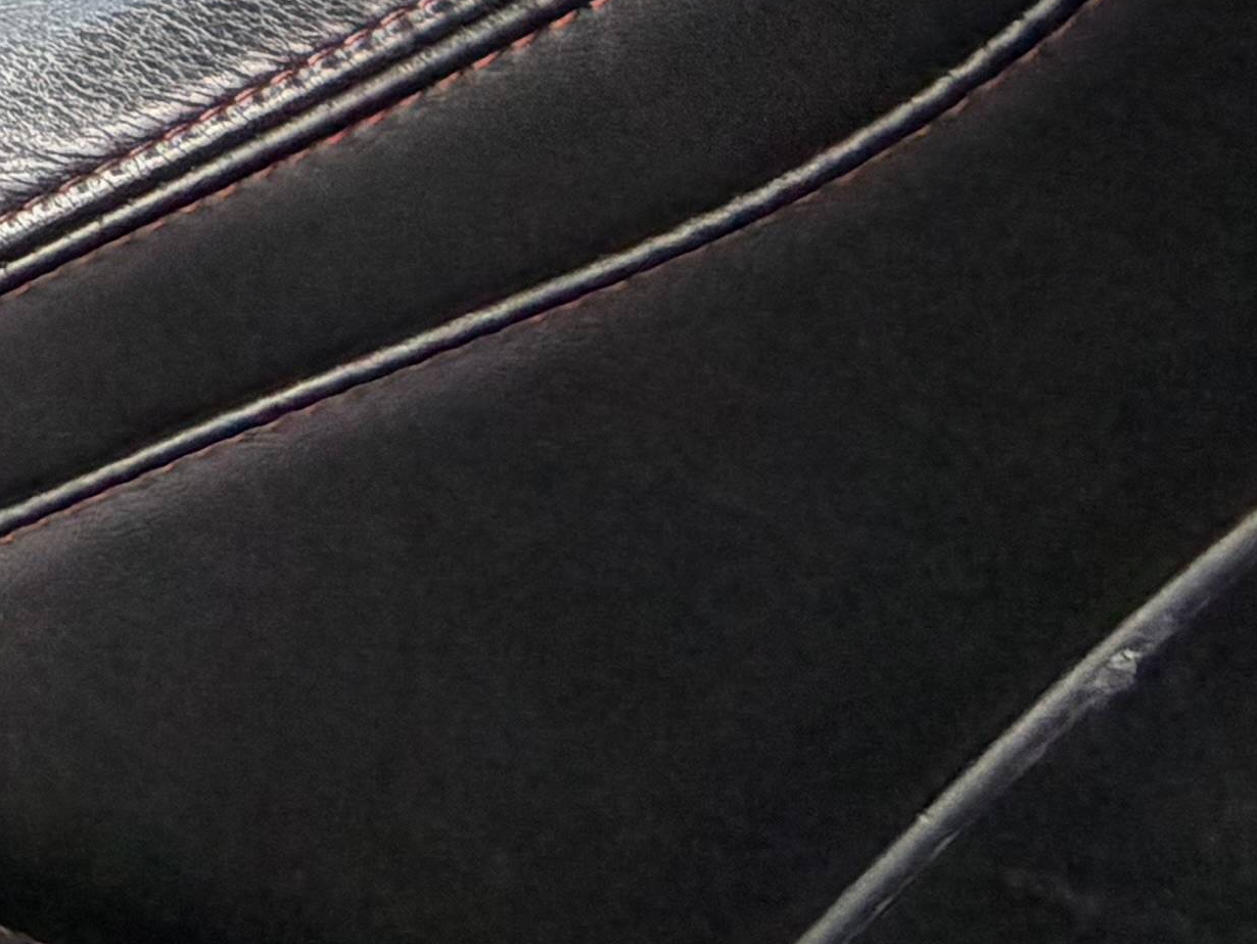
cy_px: -1207
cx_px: -958
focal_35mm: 65
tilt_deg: -10.6
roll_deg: -0.3
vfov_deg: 15.3
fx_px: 2361
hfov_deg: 21.1
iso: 125
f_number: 2.2
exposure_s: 1/121
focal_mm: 2.22
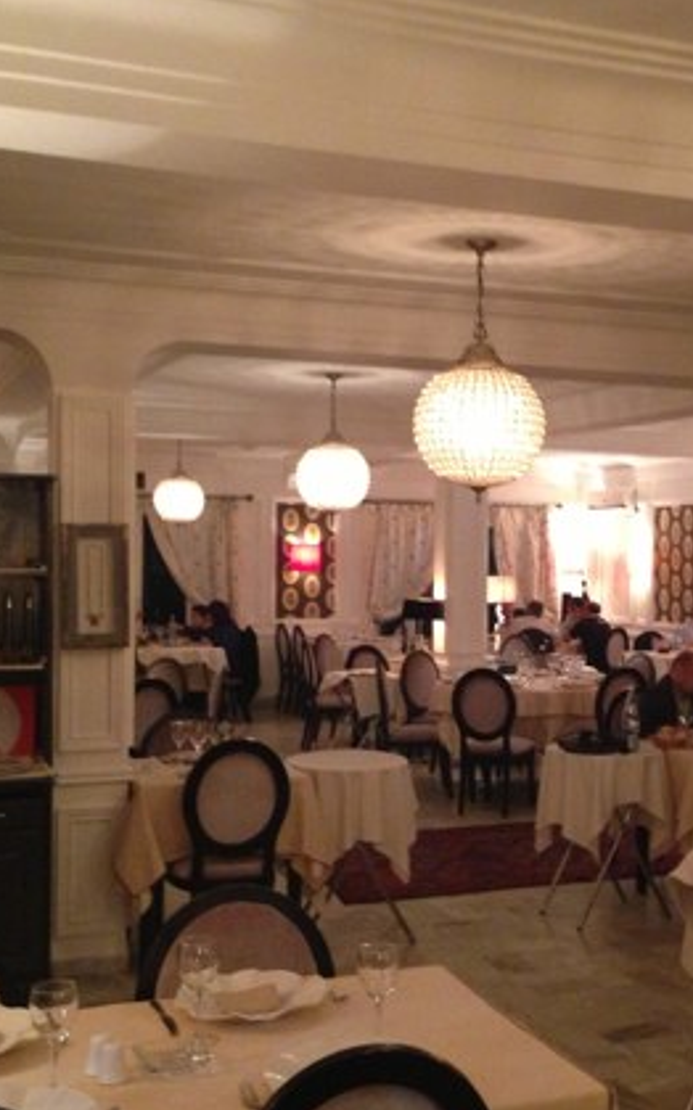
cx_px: 481
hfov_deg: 25.6
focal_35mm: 50
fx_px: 1513
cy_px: 568
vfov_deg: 40.3
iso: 500
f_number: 2.4
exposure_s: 1/15
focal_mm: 4.13
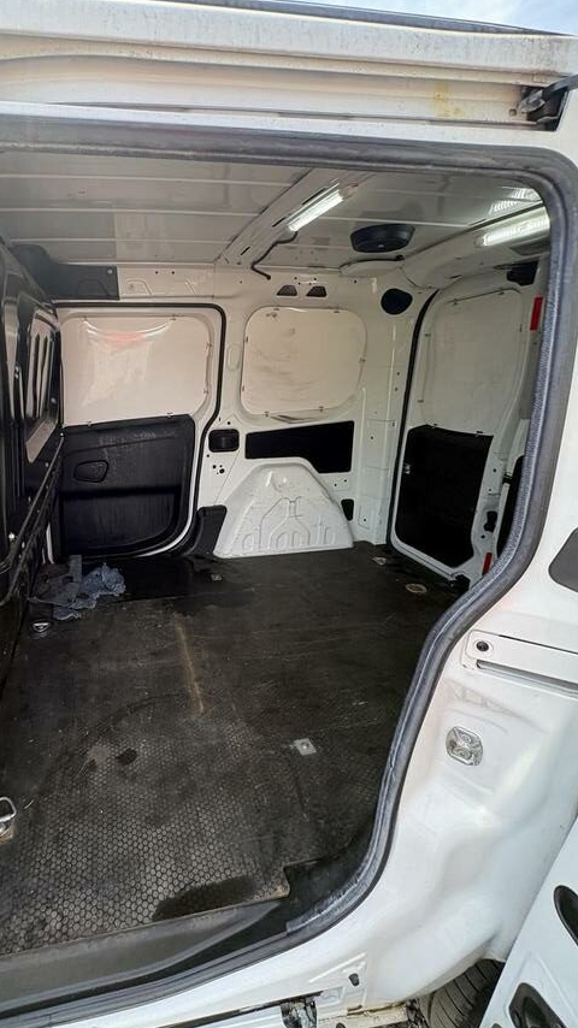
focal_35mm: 16
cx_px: 175
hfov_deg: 64.6
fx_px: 436
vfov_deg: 99.3
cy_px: 496
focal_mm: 2.22
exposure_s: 1/174
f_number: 2.2
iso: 64
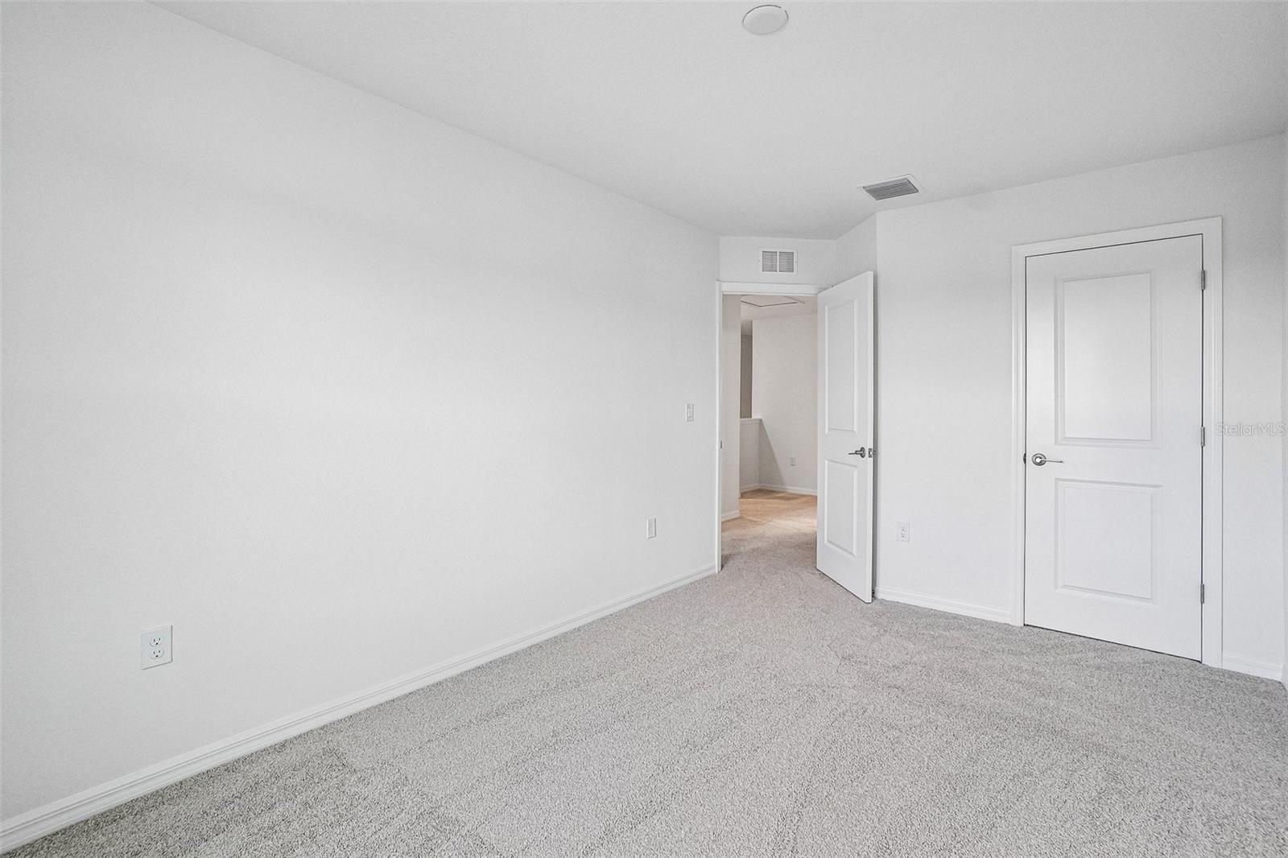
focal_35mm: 15
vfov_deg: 77.3
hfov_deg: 100.4
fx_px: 537
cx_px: 644
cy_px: 429
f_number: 8
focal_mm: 10
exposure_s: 1/30
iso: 640
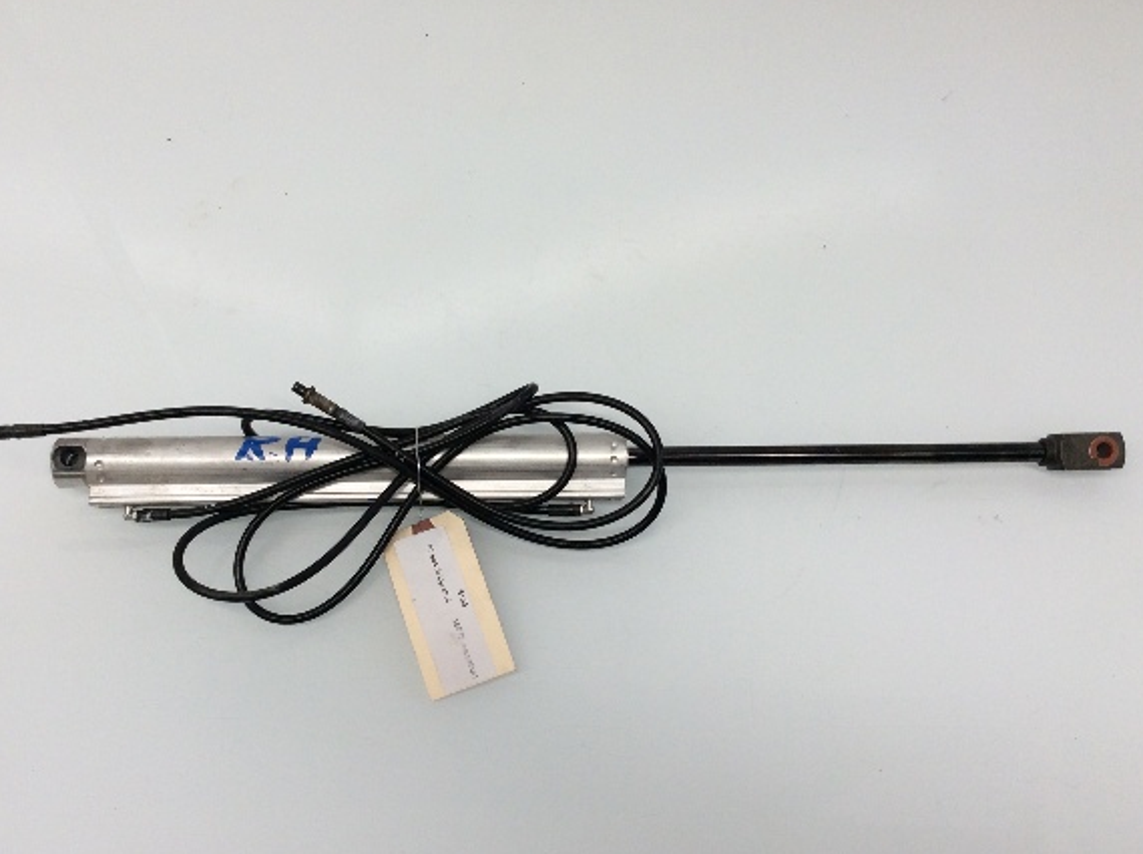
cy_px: 438
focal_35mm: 36
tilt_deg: -64.6
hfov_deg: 51.4
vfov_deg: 39.6
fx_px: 1187
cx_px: 528
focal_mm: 3.3
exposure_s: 1/120
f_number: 2.4
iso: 50
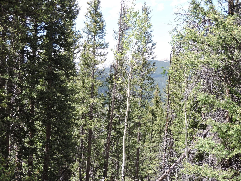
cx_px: 120
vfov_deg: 19.6
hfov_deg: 26.0
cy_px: 90
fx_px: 522
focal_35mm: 75
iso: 100
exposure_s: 1/250
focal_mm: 13.4
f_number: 3.9
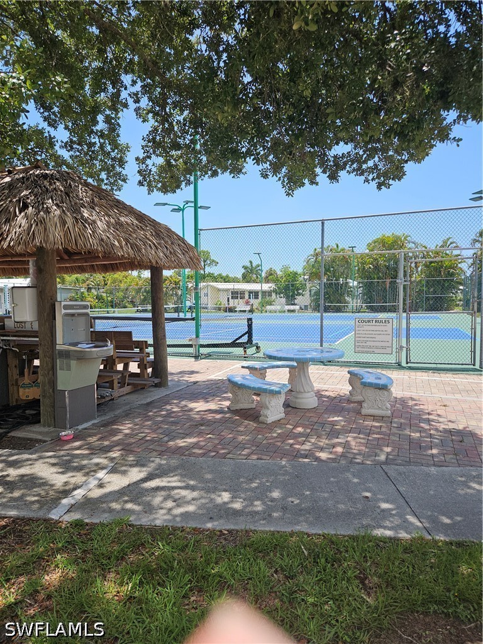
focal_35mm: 23
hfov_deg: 58.9
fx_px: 428
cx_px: 242
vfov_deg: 73.9
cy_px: 322
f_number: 1.8
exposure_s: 1/1372
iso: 25
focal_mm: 5.4
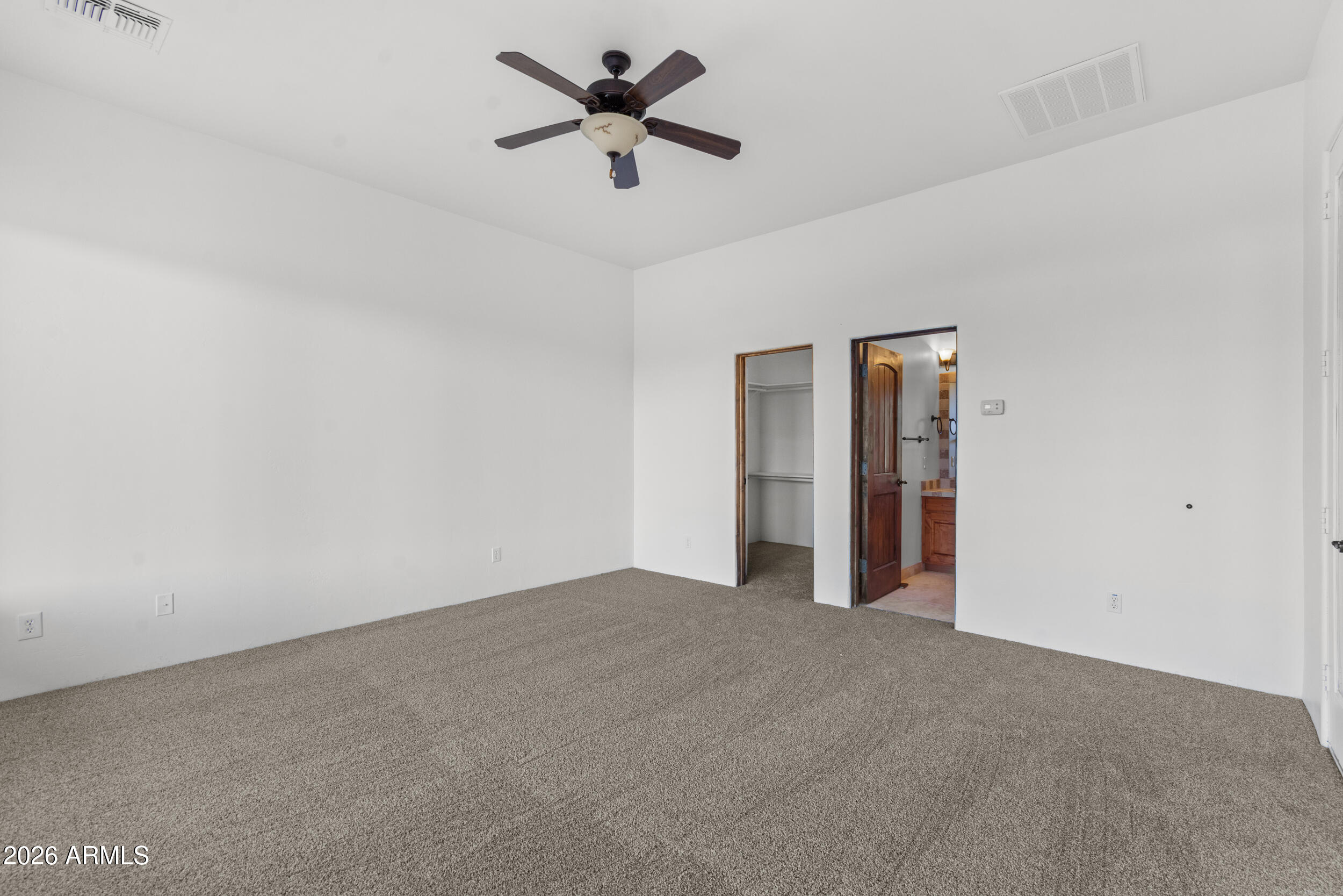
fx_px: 560
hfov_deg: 100.4
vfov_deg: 77.3
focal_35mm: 15
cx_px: 672
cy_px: 448
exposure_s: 1/2.5
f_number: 10
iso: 100
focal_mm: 10
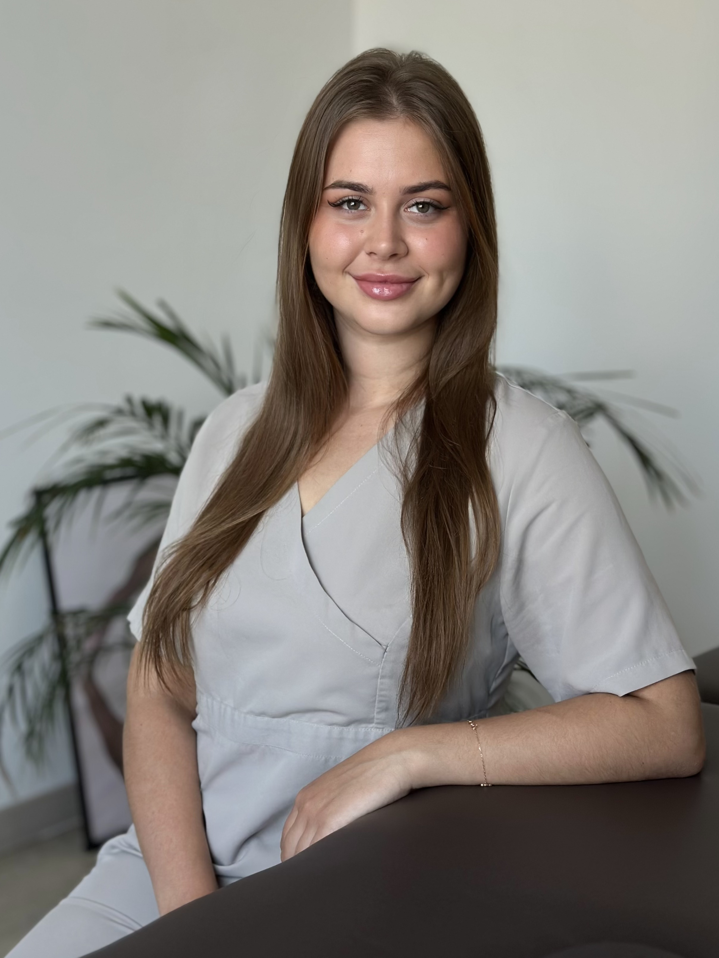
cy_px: 479
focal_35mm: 48
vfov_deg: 39.7
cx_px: 360
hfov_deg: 30.3
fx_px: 1329
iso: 64
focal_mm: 6.86
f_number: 1.78
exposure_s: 1/173
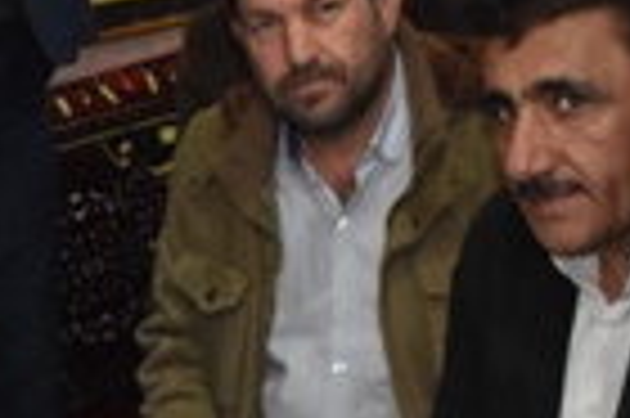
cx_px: 14
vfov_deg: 8.8
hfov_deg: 13.7
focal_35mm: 148
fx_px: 2590
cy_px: 782
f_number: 3.8
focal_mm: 23
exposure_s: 1/60
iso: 2500
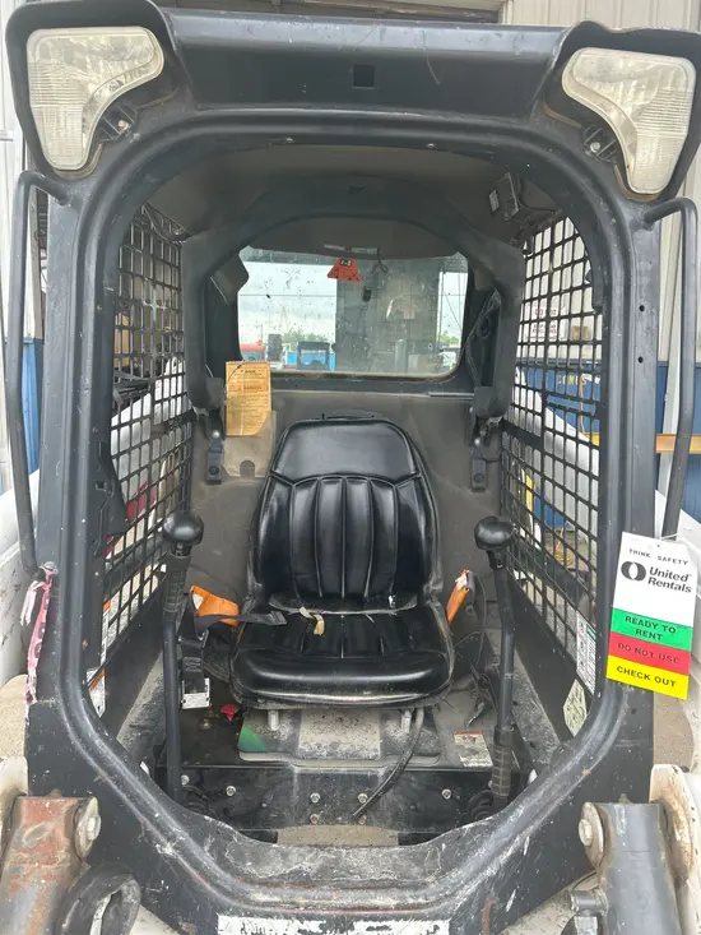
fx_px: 702
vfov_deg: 67.3
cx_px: 350
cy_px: 468
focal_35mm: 26
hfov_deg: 53.1
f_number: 1.5
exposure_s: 1/157
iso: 40
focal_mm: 5.7
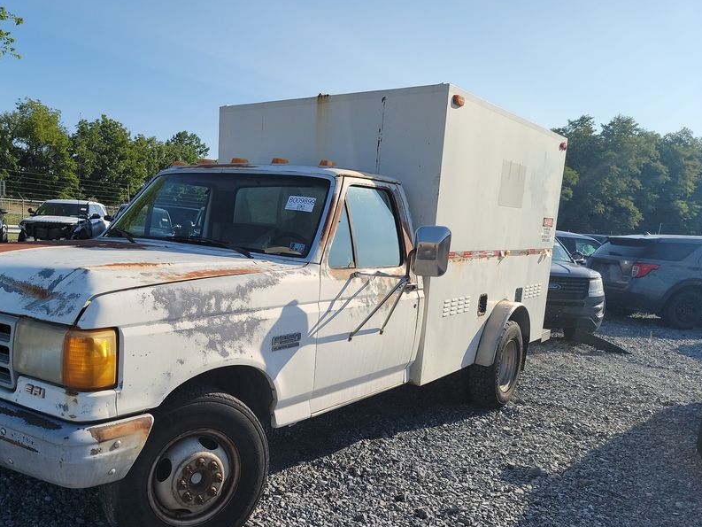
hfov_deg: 57.7
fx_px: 629
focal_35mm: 31
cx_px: 268
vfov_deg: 45.0
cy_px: 336
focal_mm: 6.7
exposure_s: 1/1005
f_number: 1.8
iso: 50
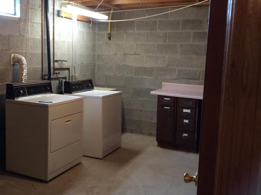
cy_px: 94
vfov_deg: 36.7
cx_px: 112
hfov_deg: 47.8
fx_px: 294
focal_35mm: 39
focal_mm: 3.3
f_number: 2.4
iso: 200
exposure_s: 1/24
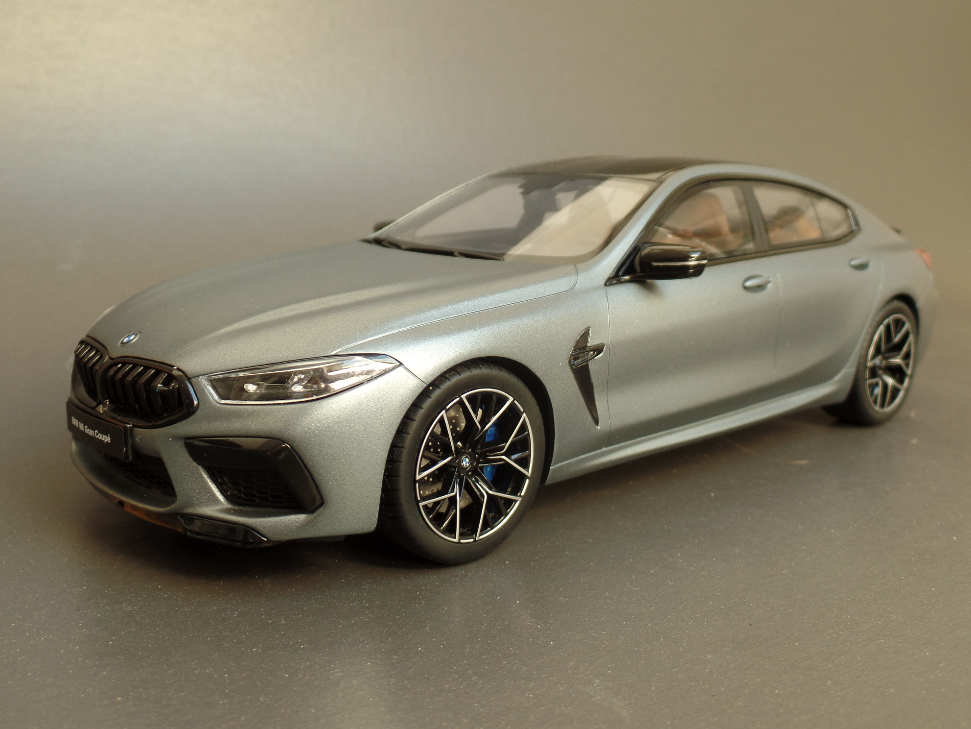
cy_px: 364
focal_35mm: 35
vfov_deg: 40.7
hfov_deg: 52.6
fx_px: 982
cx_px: 486
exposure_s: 1/30
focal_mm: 6.2
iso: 80
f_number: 3
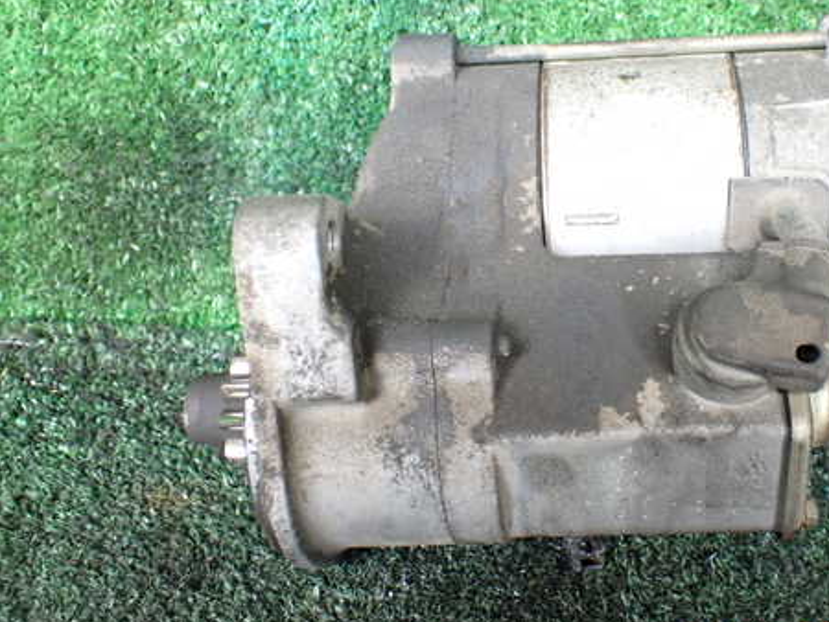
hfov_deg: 46.1
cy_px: 252
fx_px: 958
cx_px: 551
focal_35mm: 40
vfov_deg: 35.9
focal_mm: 5.4
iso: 640
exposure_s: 1/125
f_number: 2.3
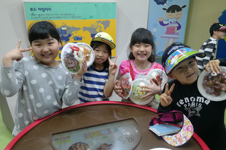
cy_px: 75
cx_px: 113
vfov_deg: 43.6
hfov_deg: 61.9
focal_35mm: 30
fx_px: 188
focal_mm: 20
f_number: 3.5
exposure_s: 1/40
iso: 800
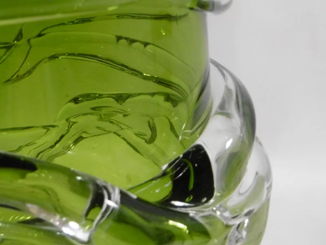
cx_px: 88
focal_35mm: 38
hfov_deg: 47.4
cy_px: 81
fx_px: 358
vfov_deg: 37.3
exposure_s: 1/50
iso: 400
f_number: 3.1
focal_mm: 4.3
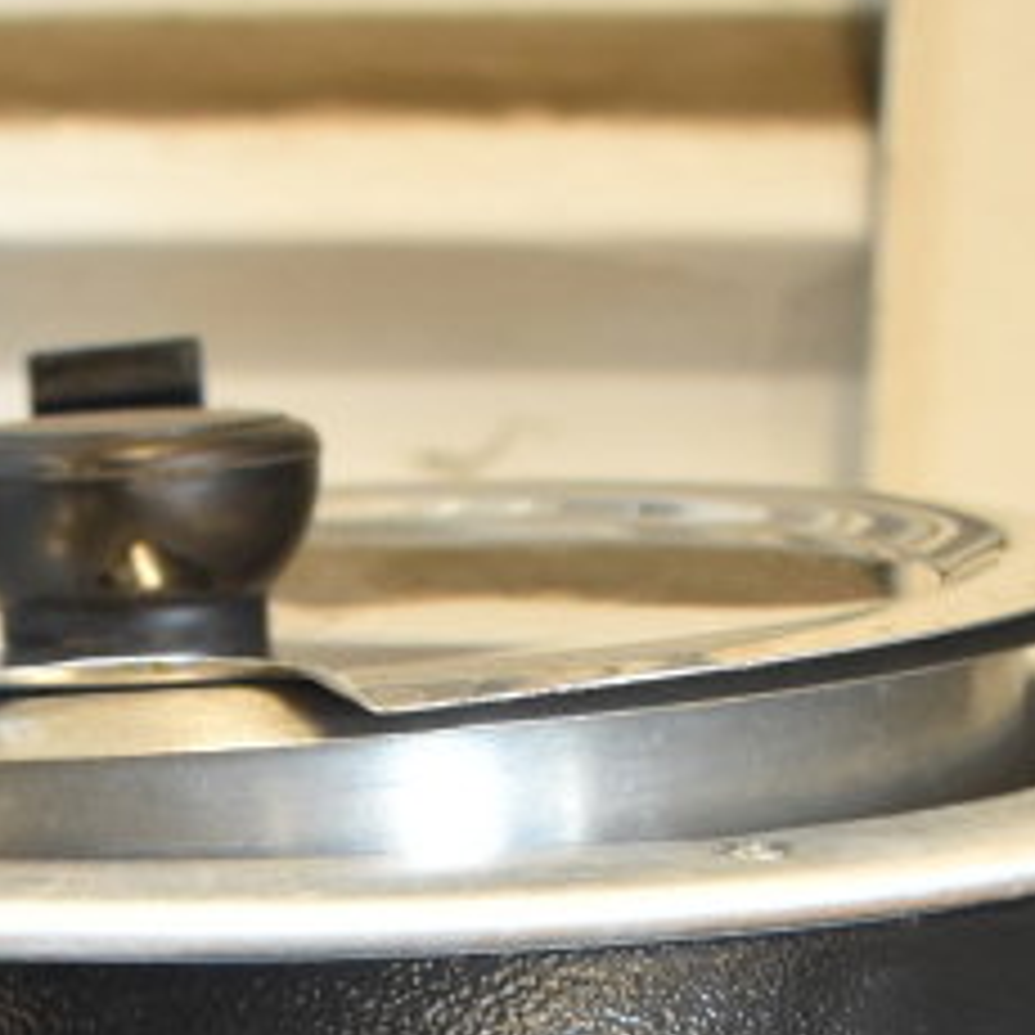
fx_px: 3947
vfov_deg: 13.3
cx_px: 212
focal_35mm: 117
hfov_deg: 14.9
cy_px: 1915
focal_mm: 23
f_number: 3.8
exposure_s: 1/40
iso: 1250
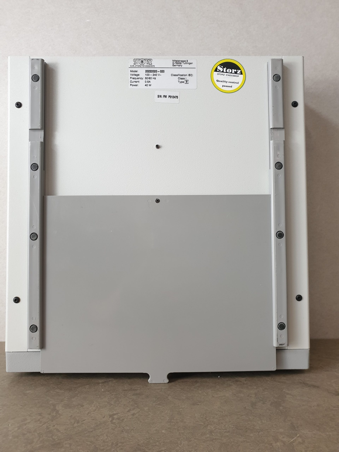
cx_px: 170
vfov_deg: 67.3
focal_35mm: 26
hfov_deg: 53.1
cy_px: 226
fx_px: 339
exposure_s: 1/50
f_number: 2.4
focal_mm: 4.3
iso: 200
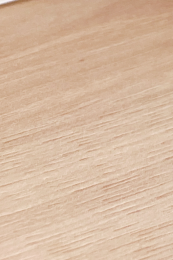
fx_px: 994
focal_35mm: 138
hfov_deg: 8.5
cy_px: -376
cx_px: 495
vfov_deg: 11.9
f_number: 1.5
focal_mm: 5.7
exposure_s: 1/120
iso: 125
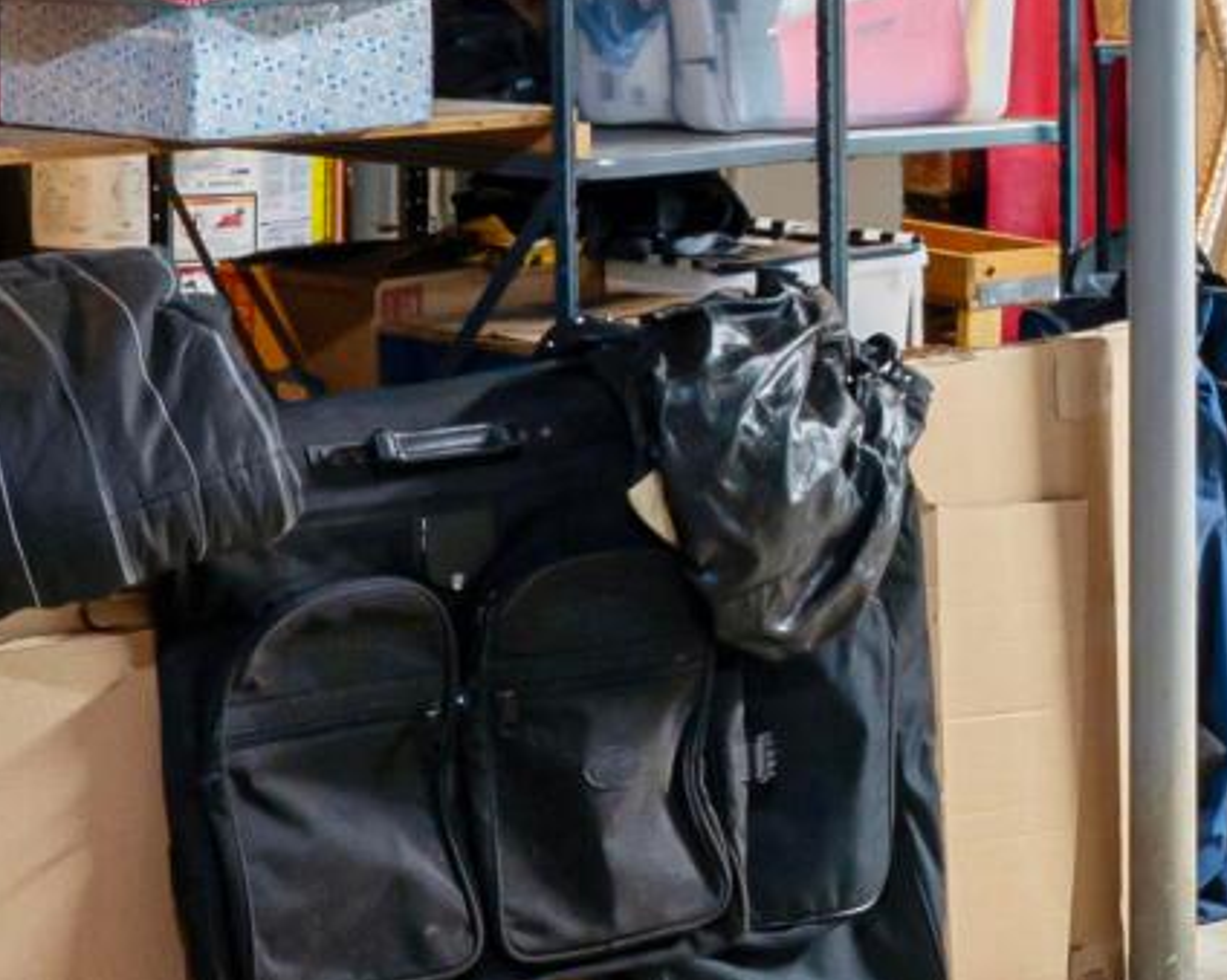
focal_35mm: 93
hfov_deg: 20.3
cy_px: -87
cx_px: 1030
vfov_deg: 16.1
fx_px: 3376
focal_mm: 14
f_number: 9
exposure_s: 1/10
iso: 250
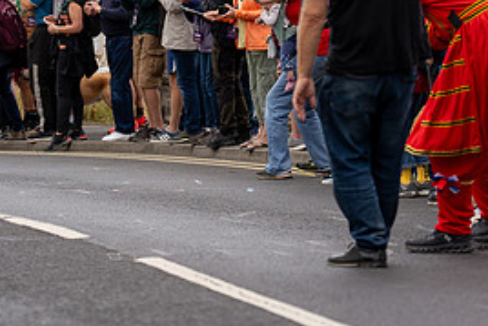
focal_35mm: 243
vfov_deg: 5.6
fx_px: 3296
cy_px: -16
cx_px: -34
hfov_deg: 8.4
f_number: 3.5
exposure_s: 1/1000
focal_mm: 100
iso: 320
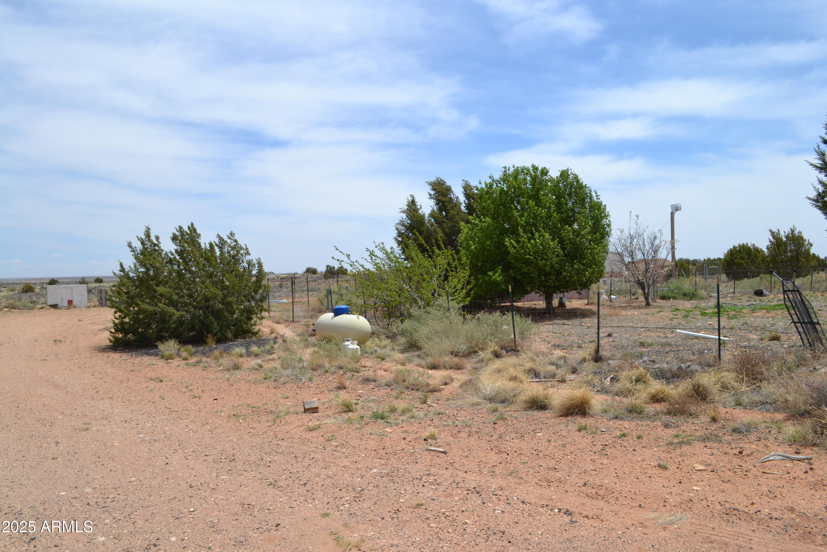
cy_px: 276
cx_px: 414
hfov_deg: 61.9
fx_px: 689
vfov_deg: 43.6
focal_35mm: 30
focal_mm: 20
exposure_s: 1/320
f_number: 9
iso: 100
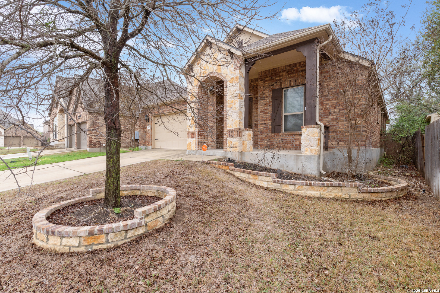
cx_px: 220
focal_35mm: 16
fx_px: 202
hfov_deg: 95.0
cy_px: 146
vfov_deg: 72.1
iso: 200
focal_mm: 11
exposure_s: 1/160
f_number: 9
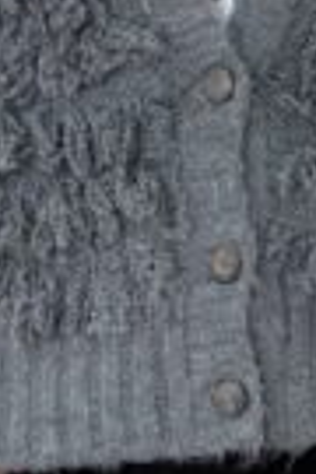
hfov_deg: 10.4
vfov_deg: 15.4
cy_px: 65
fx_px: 1738
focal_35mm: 132
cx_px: 235
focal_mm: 2.71
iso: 80
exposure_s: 1/121
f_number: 1.9
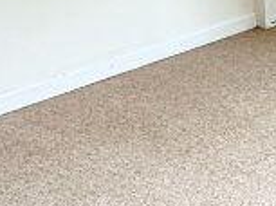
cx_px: 397
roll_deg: +1.0
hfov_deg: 18.8
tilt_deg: -6.8
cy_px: -108
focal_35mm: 94
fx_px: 748
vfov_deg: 14.5
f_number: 2.2
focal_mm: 2.22
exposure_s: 1/94
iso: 320
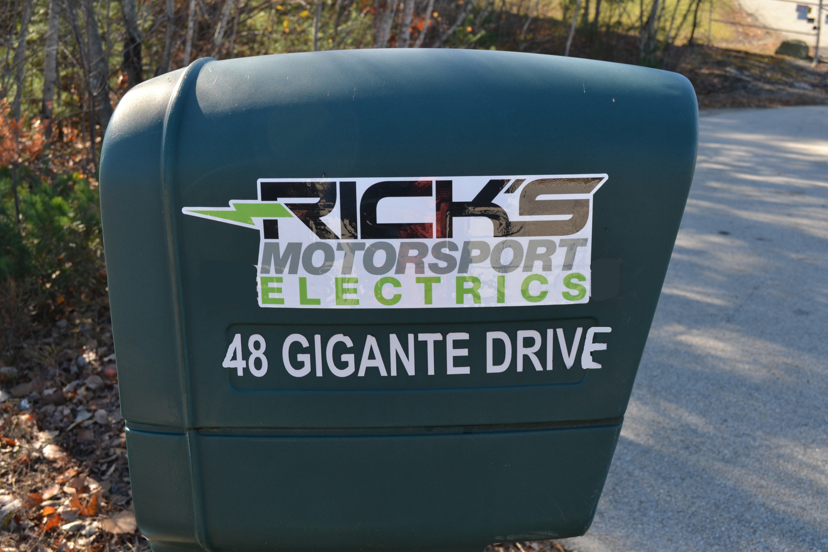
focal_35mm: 39
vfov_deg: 34.2
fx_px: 897
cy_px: 276
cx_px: 414
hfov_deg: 49.6
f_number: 8
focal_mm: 26
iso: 250
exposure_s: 1/125
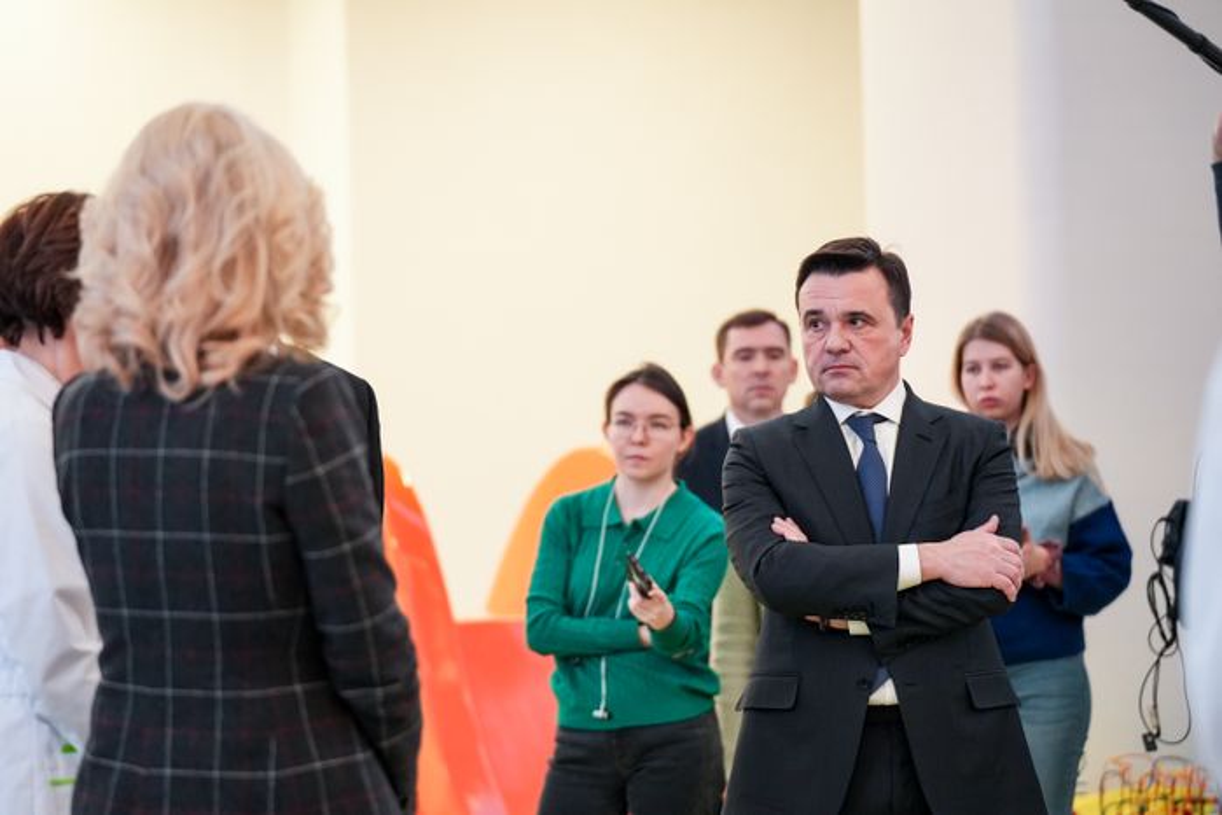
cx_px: 611
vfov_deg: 13.6
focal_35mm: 101
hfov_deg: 20.2
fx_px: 3428
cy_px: 408
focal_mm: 101
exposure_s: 1/250
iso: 3200
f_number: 2.8
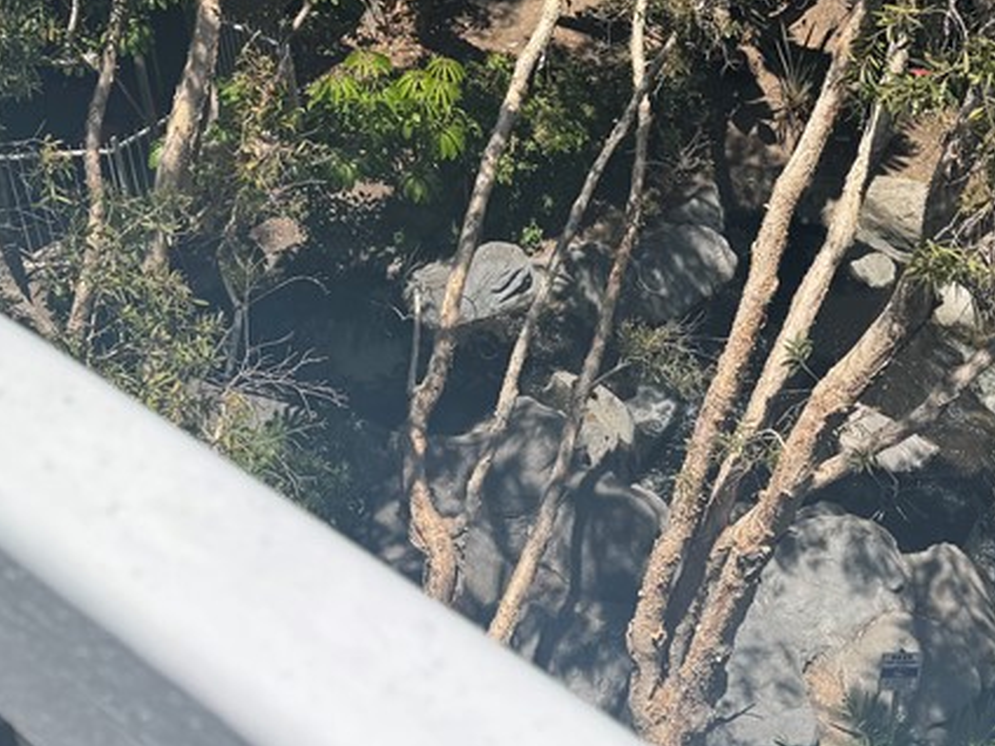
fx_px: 1667
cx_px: 519
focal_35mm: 58
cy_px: 75
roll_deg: +3.1
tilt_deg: -33.2
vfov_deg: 24.5
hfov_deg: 33.2
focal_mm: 6.76
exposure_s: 1/3096
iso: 80
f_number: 1.78
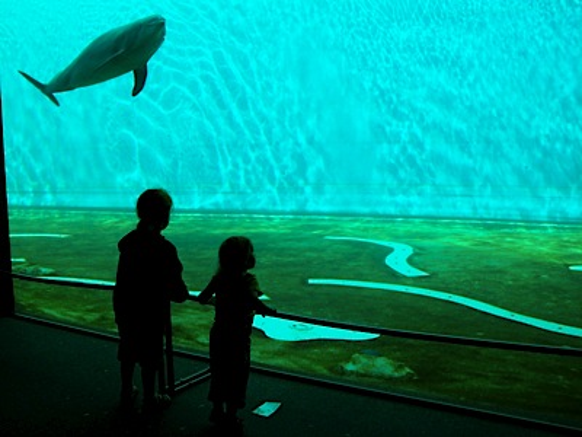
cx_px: 291
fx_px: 605
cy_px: 218
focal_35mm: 36
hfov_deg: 51.4
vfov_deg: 39.7
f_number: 2.7
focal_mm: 6
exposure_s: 1/131
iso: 80
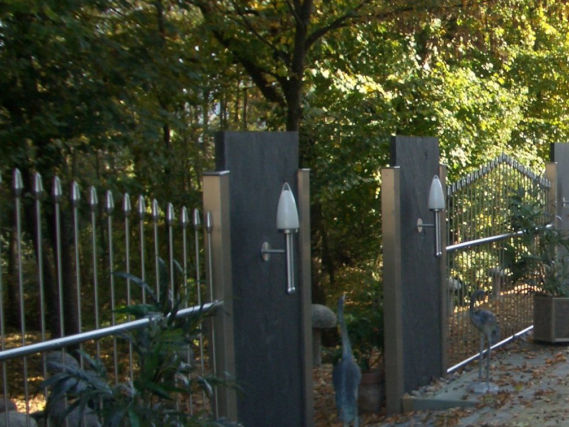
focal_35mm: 80
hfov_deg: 23.2
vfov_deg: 18.4
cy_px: 298
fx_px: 1315
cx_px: 597
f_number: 2.6
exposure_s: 1/200
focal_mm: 5.8
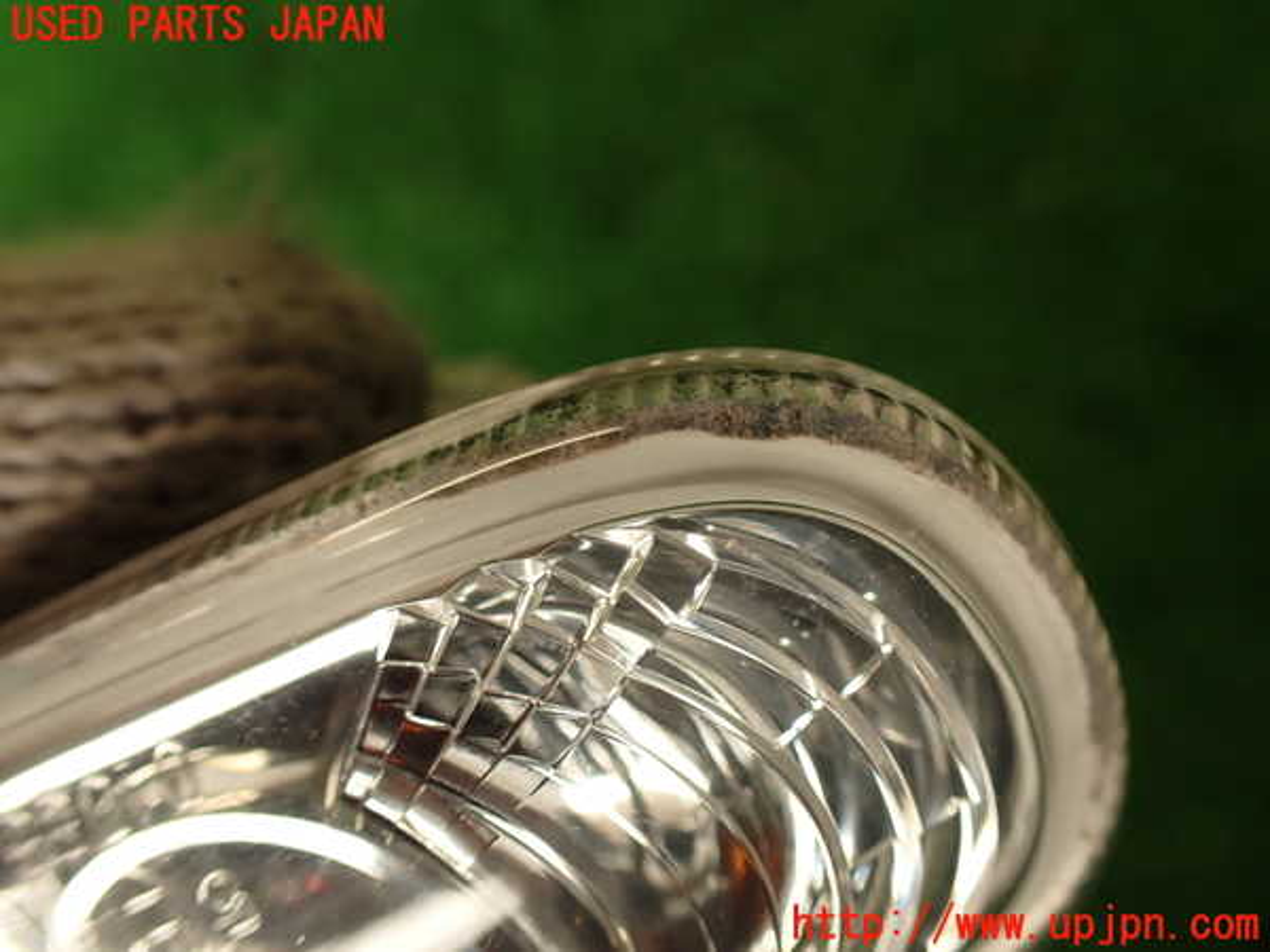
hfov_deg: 60.0
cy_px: 476
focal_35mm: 30
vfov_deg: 46.8
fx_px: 1101
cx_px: 635
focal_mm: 5.4
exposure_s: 1/60
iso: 100
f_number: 3.2
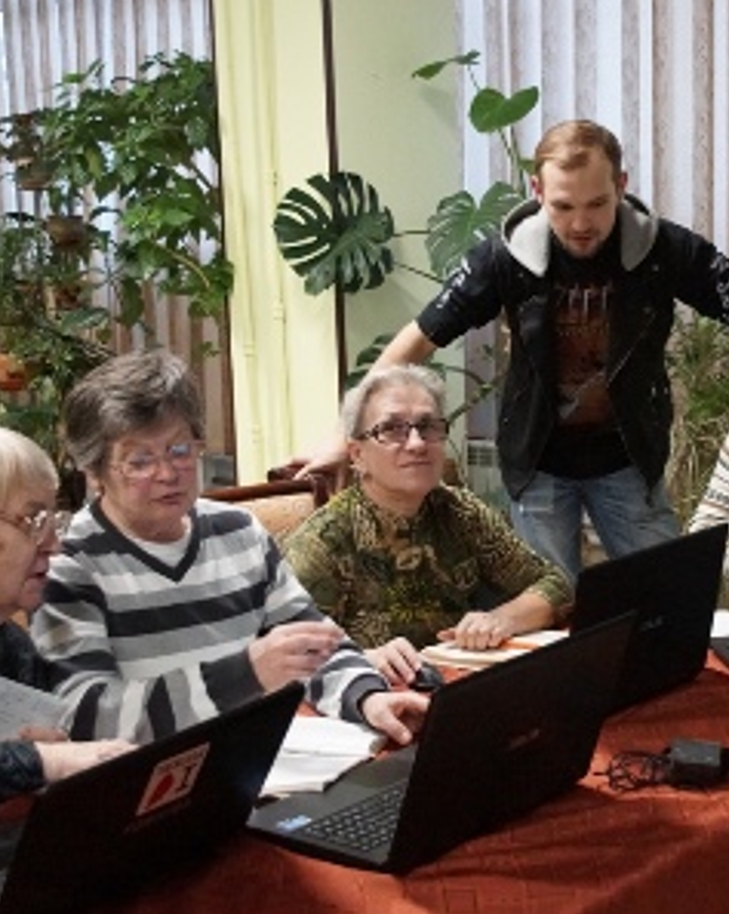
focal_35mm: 96
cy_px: 457
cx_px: 511
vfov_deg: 20.0
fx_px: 2585
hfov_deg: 16.0
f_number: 5
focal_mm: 45
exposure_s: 1/100
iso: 4000
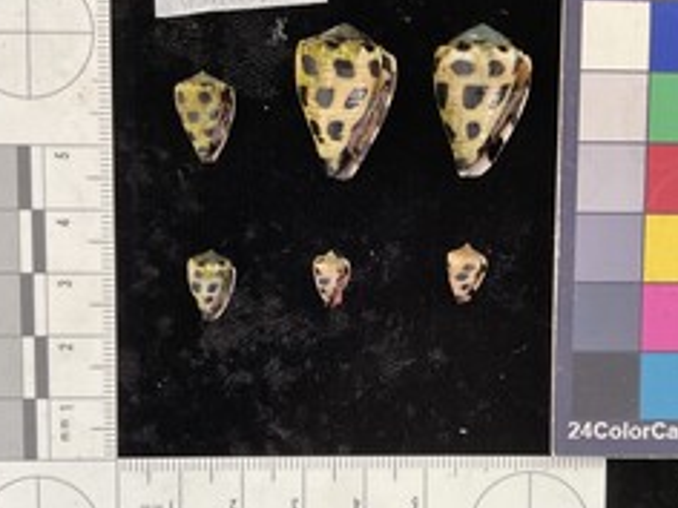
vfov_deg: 33.5
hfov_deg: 43.8
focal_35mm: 43
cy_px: 294
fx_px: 842
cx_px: 371
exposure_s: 1/60
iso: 50
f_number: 1.8
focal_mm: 3
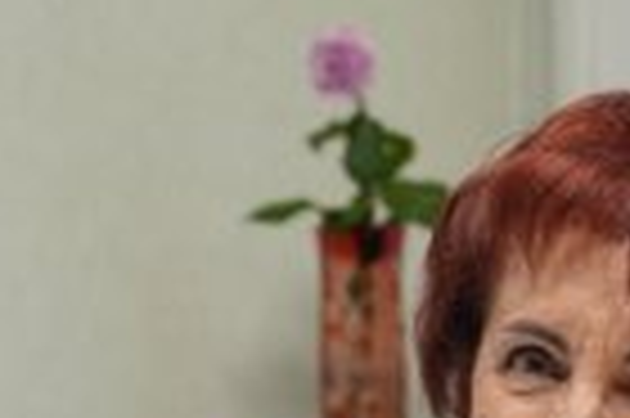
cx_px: 603
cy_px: 582
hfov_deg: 14.2
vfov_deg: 9.4
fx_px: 2500
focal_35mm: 143
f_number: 4
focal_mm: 50
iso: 1250
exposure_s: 1/160
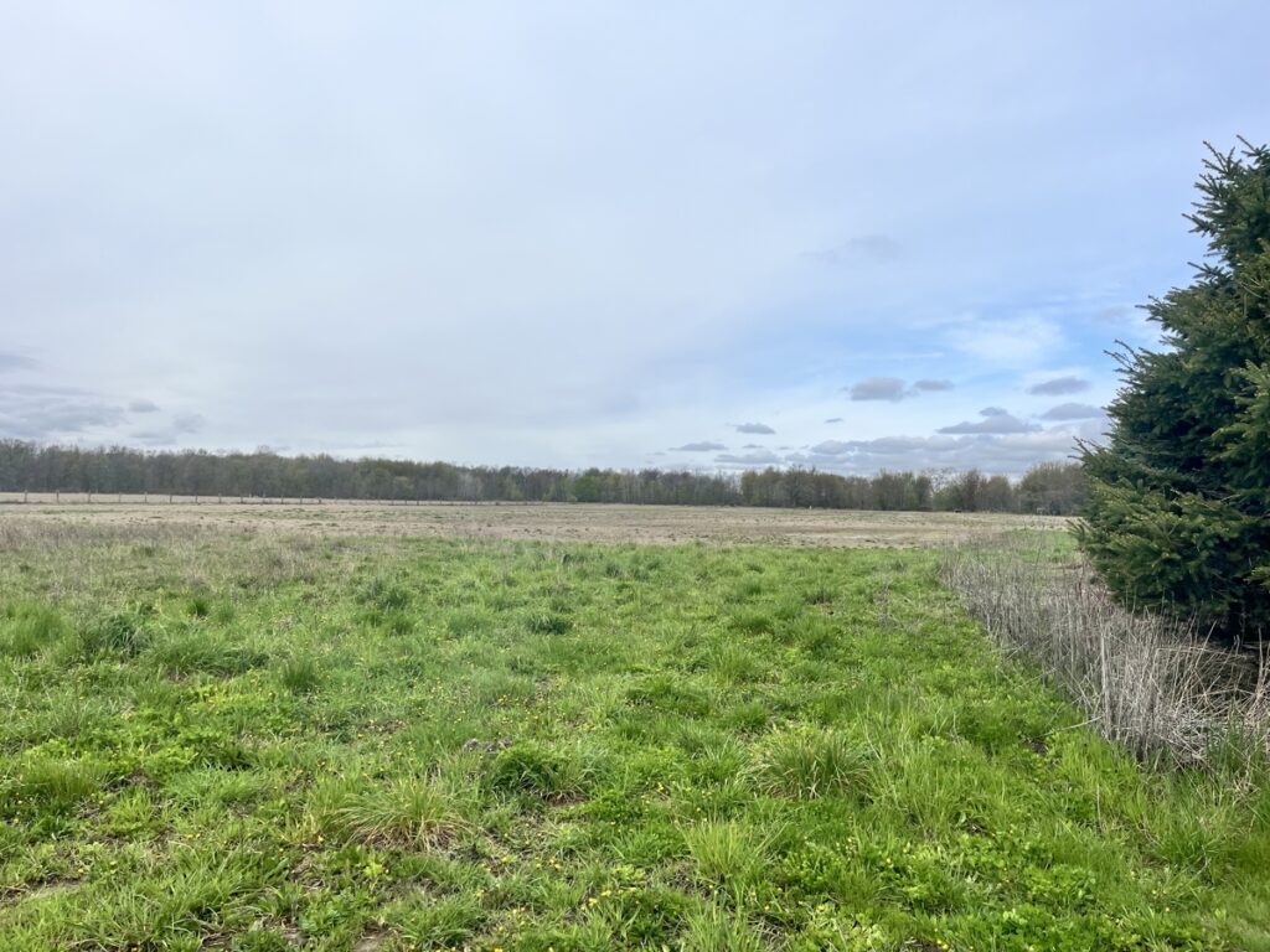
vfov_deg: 53.1
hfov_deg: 67.3
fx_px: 954
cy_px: 476
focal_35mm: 26
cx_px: 635
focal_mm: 5.1
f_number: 1.6
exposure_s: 1/4651
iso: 50
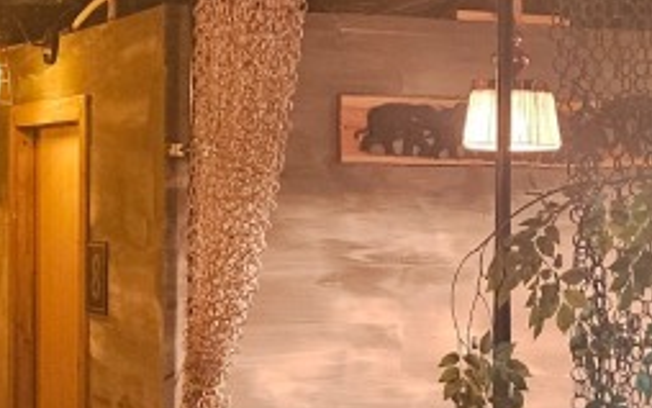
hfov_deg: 18.8
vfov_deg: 11.9
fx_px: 1955
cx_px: 485
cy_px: 266
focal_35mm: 110
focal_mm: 5
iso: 500
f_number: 1.8
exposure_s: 1/30
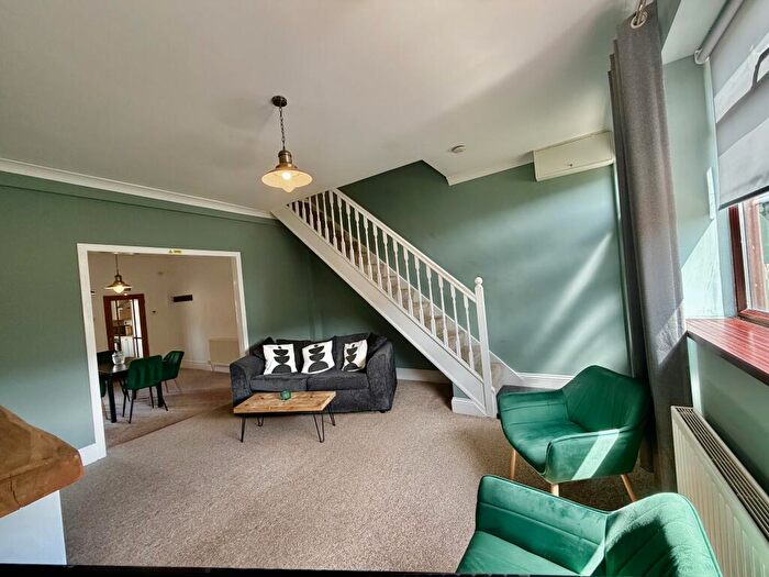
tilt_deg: -0.9
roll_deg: +5.2
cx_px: 384
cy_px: 288
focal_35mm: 14
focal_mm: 2.22
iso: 200
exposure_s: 1/121
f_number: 2.2
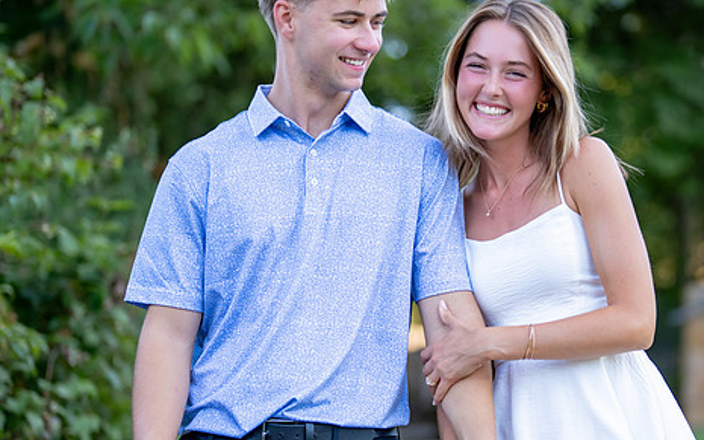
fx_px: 1766
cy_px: 245
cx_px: 445
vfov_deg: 14.2
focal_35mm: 92
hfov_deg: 22.5
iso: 250
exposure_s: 1/1600
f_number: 1.2
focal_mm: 50
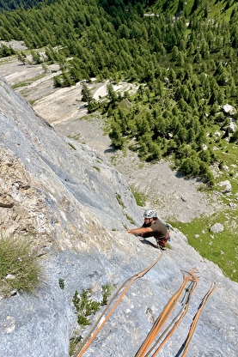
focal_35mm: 28
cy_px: 178
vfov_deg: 65.5
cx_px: 118
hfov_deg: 46.4
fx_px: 278
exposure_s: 1/6135
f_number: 1.6
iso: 32
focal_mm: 4.2
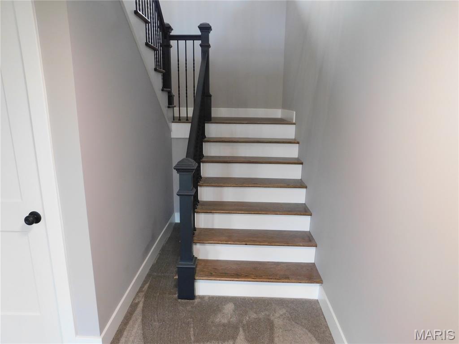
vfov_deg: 58.9
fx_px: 305
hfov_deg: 73.9
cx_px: 230
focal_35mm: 23
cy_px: 172
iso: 320
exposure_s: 1/30
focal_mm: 4
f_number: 3
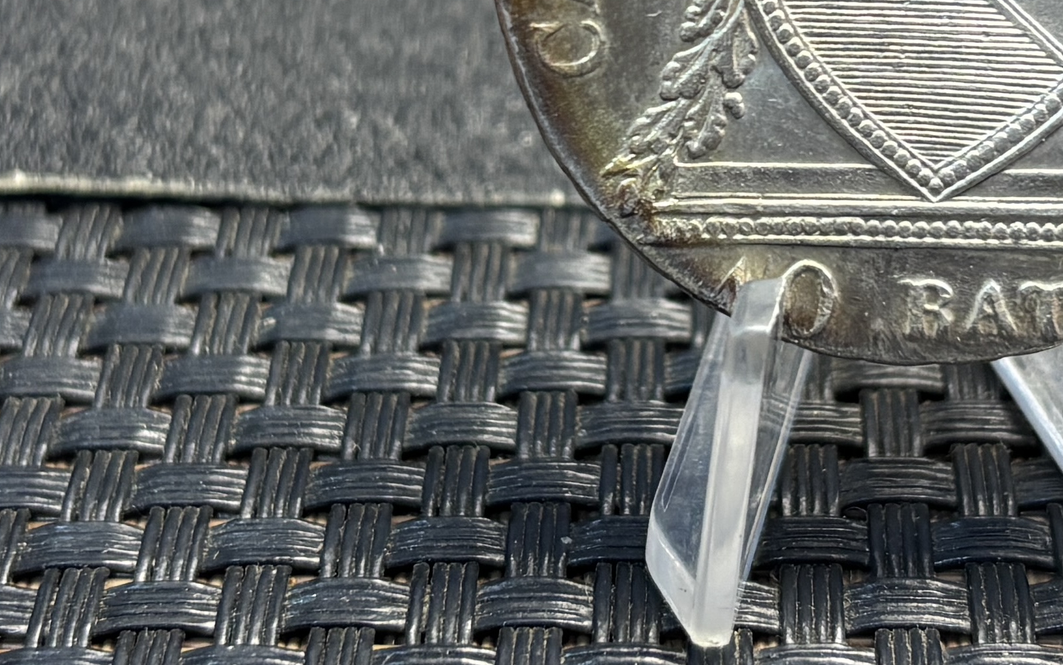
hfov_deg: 28.0
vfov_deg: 17.7
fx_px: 2057
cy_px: -74
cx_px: 934
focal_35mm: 71
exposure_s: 1/50
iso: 125
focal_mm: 5.96
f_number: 1.6
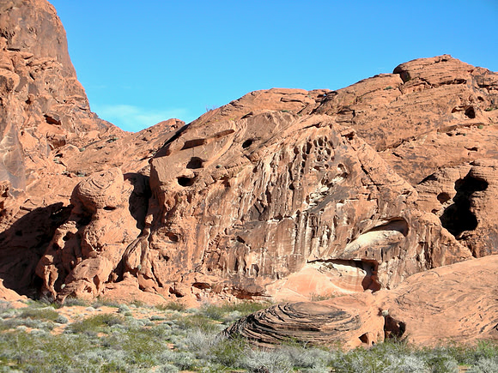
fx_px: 1511
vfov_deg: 14.1
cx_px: 249
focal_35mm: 105
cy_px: 186
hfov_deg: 18.7
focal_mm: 17.4
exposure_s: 1/188
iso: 50
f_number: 5.4
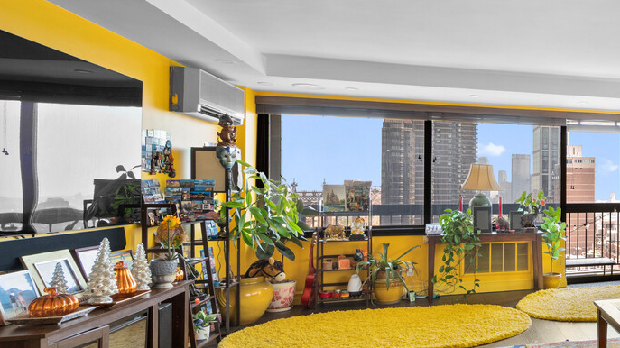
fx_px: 526
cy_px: 209
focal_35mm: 32
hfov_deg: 47.2
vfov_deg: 36.5
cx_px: 658
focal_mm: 14
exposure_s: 1/1.67
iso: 320
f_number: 11
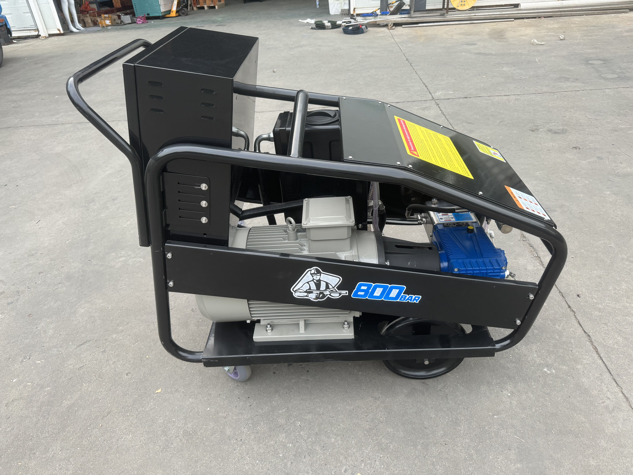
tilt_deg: -30.7
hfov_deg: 71.6
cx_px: 316
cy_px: 238
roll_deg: +5.0
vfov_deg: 56.8
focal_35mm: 24
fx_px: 439
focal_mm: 6.86
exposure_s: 1/121
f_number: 1.78
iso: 125
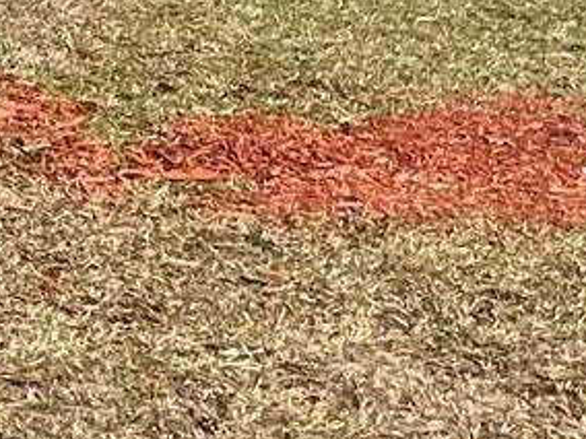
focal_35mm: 188
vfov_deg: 7.2
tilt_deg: +2.6
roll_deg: -0.5
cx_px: -979
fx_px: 3183
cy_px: -767
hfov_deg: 9.1
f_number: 1.6
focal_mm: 5.1
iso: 32
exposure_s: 1/3922
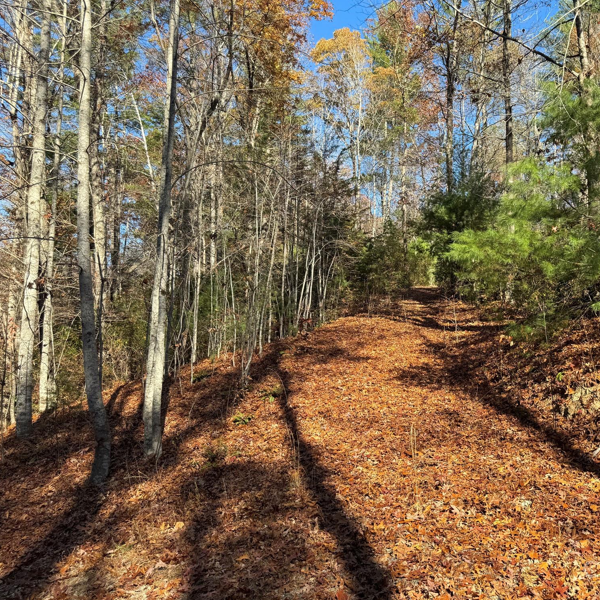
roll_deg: +0.0
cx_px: 399
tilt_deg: +7.4
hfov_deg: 54.5
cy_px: 296
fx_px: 569
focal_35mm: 29
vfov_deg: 55.6
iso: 80
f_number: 1.78
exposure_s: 1/995
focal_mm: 6.86
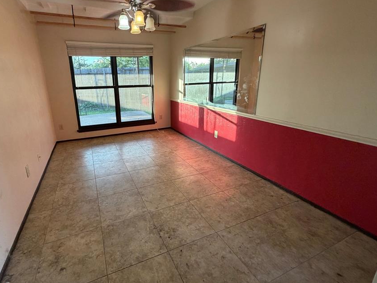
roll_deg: +0.9
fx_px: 185
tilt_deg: -15.5
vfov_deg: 74.6
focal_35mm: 17
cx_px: 161
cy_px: 130
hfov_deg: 90.4
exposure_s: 1/60
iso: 250
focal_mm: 2.22
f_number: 2.2
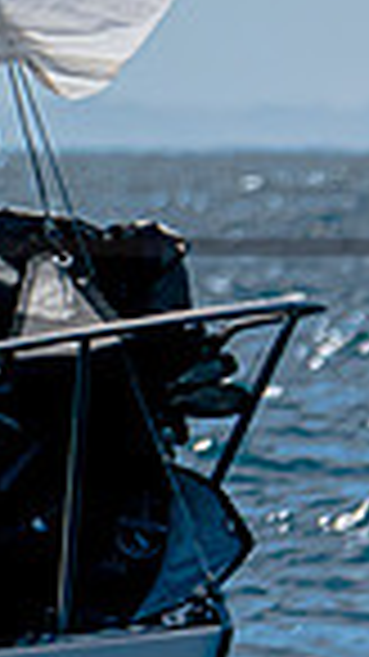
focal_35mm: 1628
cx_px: -982
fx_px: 28351
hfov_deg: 0.7
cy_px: 286
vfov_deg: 1.3
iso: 200
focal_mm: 240
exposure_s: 1/2000
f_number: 5.3
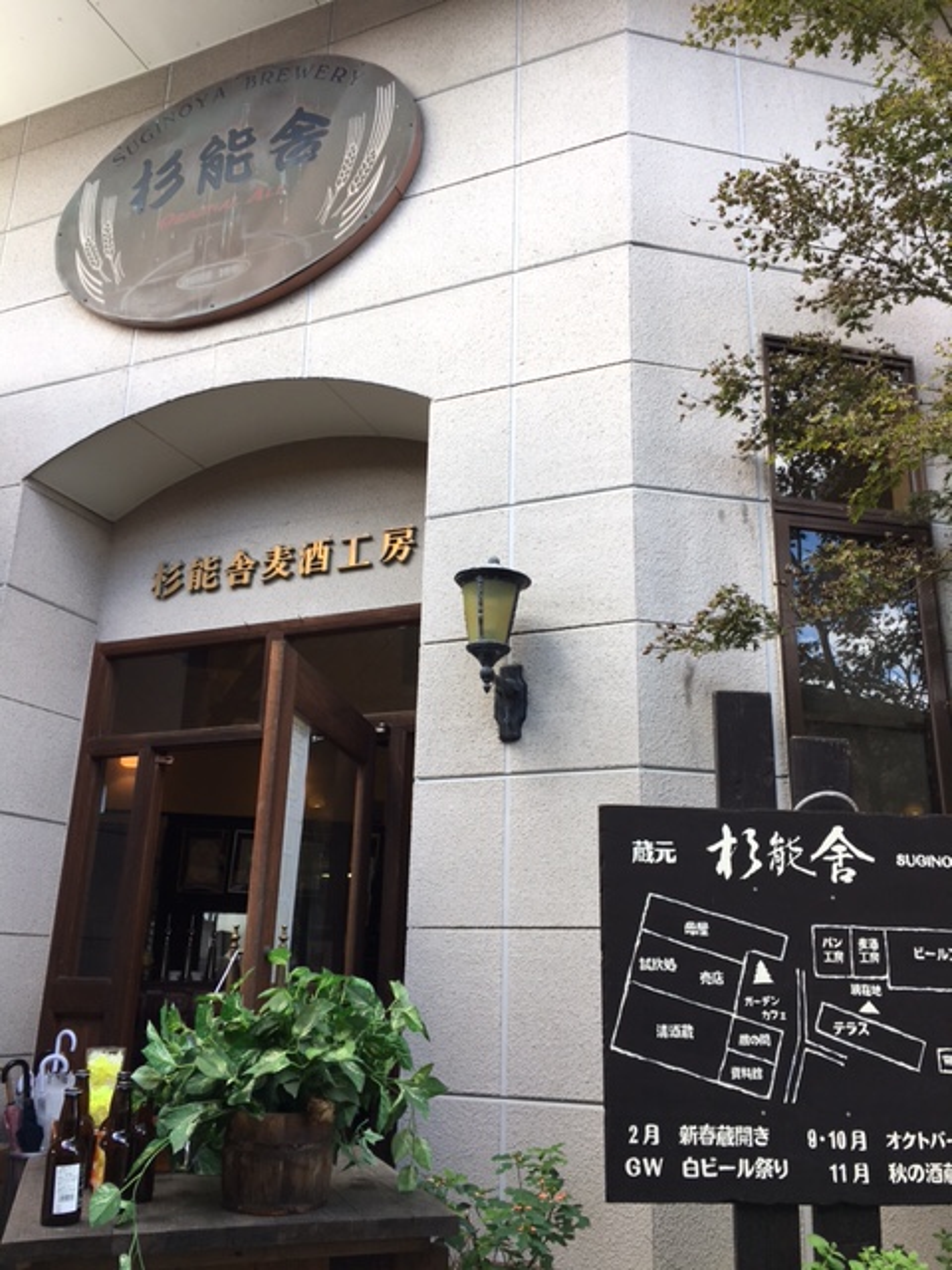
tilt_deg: +17.6
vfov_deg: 61.7
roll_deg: -2.1
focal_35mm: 29
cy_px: 635
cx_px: 476
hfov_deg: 48.2
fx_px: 1063
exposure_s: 1/214
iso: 25
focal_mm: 4.15
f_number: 2.2
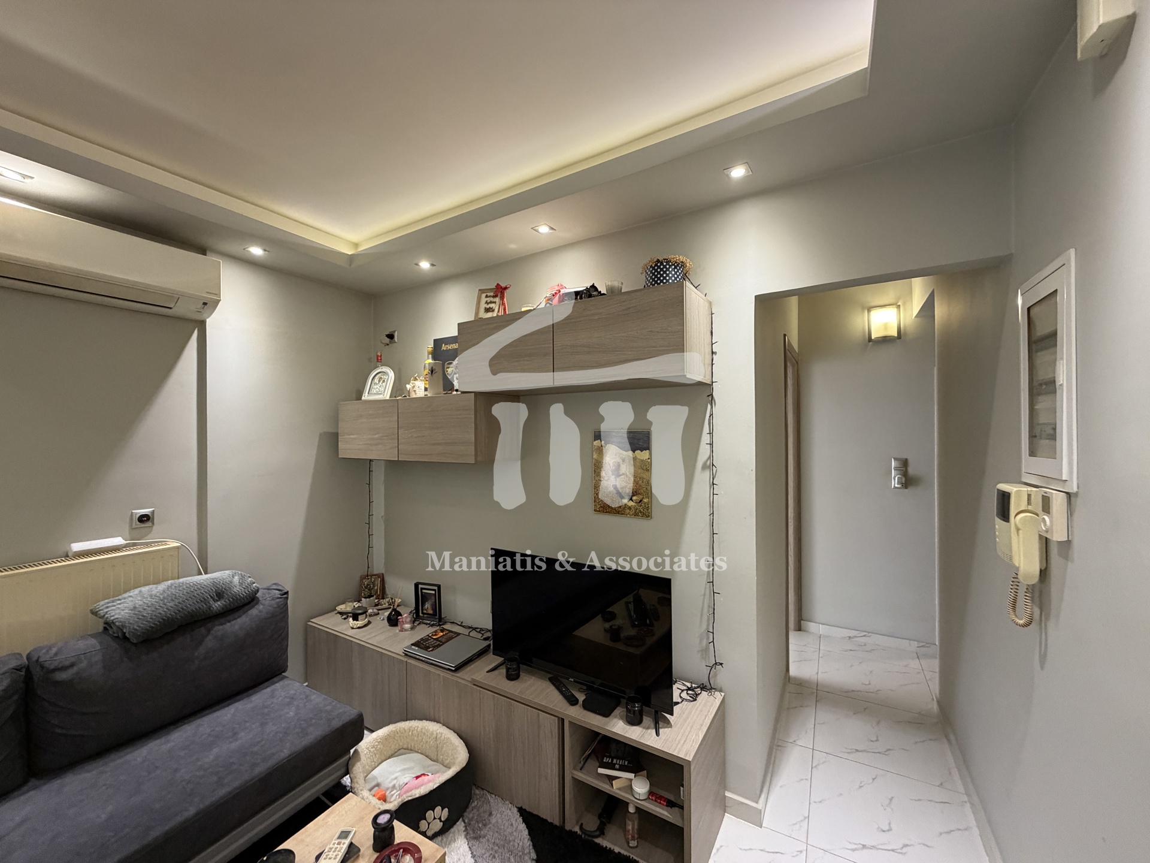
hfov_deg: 102.1
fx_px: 465
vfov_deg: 85.7
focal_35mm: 14
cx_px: 575
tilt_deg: -0.1
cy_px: 432
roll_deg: +0.7
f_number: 2.2
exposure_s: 1/50
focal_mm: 2.22
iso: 250
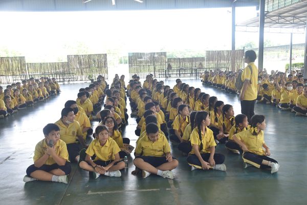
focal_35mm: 38
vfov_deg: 35.1
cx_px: 154
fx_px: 324
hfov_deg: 50.7
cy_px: 102
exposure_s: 1/250
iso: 1600
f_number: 4.5
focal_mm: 38
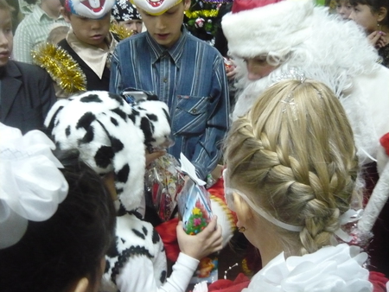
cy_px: 146
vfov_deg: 43.0
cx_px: 194
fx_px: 371
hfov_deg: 55.3
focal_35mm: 33
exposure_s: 1/40
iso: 800
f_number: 2.8
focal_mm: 5.5
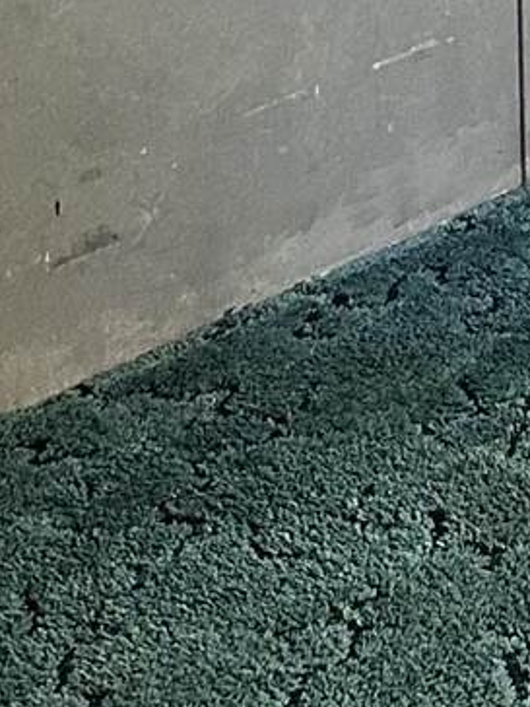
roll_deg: -0.1
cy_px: -606
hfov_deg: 9.0
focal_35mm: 152
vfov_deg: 11.9
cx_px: 1196
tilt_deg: -8.5
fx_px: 3103
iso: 250
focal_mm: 6.86
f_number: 1.78
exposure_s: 1/60
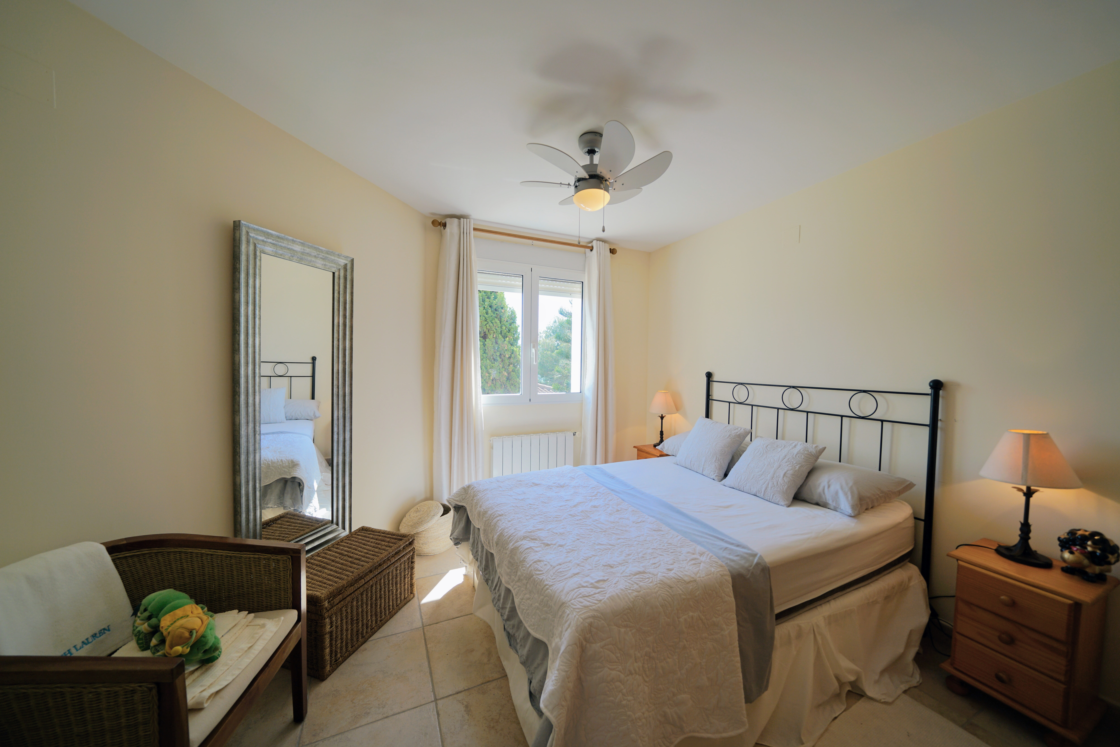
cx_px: 560
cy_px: 374
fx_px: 373
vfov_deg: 90.0
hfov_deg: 112.6
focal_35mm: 12
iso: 125
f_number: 4
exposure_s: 1/160
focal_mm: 12
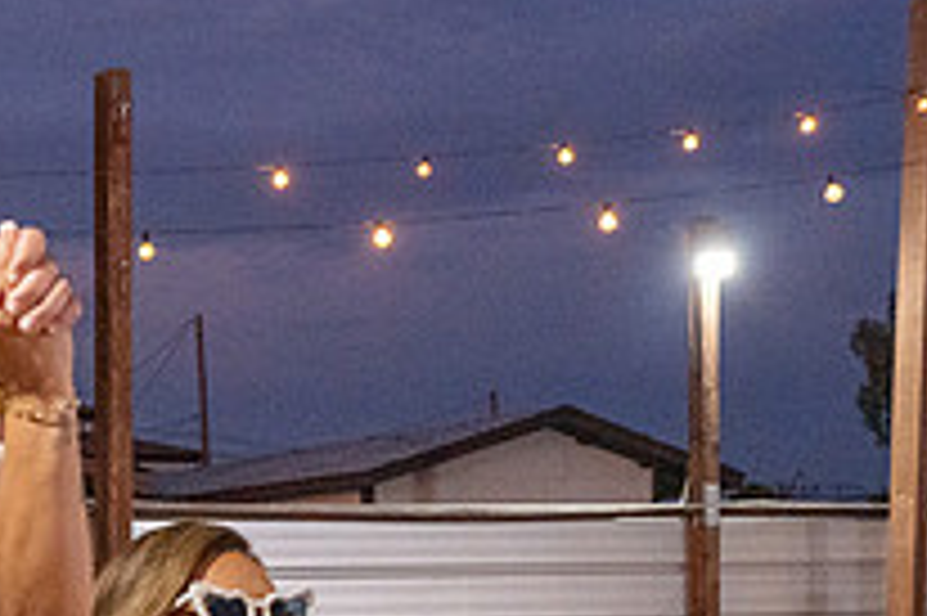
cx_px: -99
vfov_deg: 14.1
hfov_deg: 20.8
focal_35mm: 93
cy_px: 816
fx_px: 2393
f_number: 4
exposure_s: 1/250
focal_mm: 33
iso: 4000
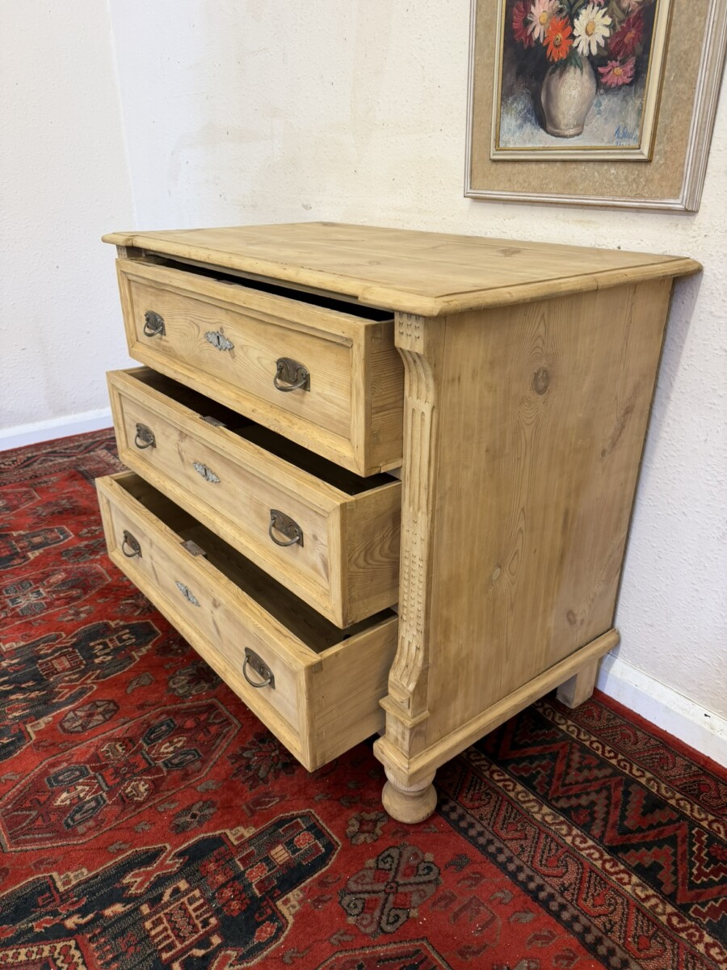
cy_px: 485
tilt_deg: -24.2
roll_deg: +0.2
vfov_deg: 71.6
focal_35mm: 24
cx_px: 364
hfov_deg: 56.8
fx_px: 672
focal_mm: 6.76
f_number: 1.78
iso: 100
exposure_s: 1/50
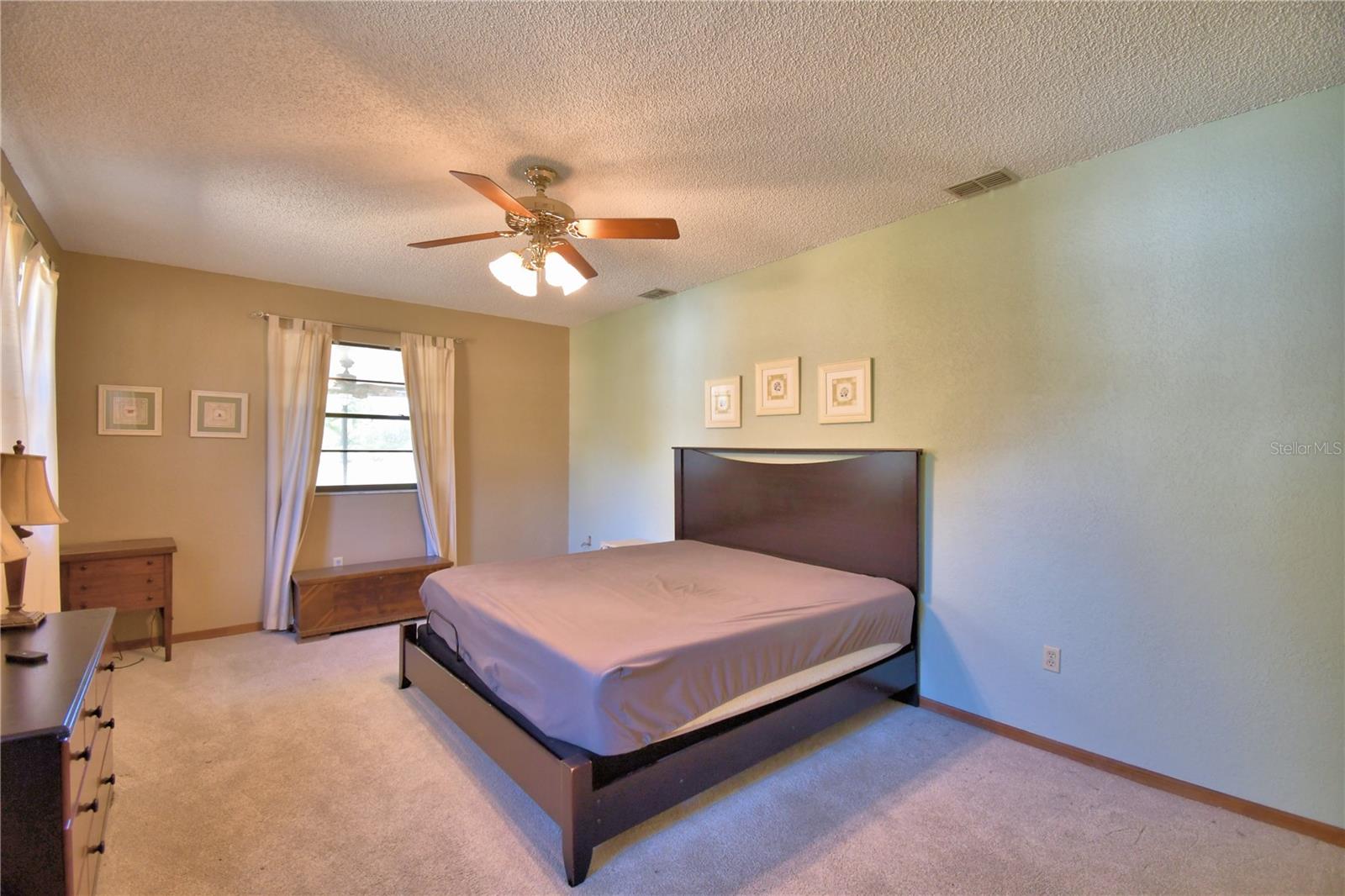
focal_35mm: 15
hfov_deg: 100.4
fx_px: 560
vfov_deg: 77.3
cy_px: 448
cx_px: 672
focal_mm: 10
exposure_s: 1/30
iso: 450
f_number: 4.5
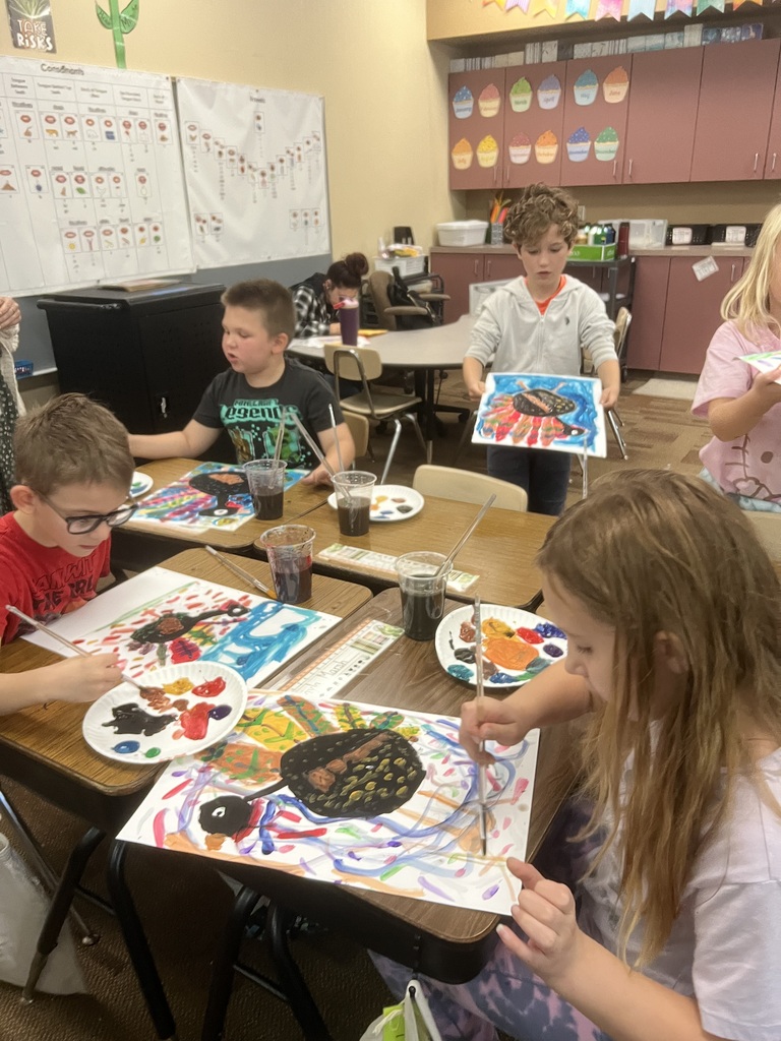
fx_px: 782
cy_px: 520
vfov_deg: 67.3
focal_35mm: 26
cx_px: 390
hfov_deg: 53.1
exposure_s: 1/60
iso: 320
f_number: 1.5
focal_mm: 5.7
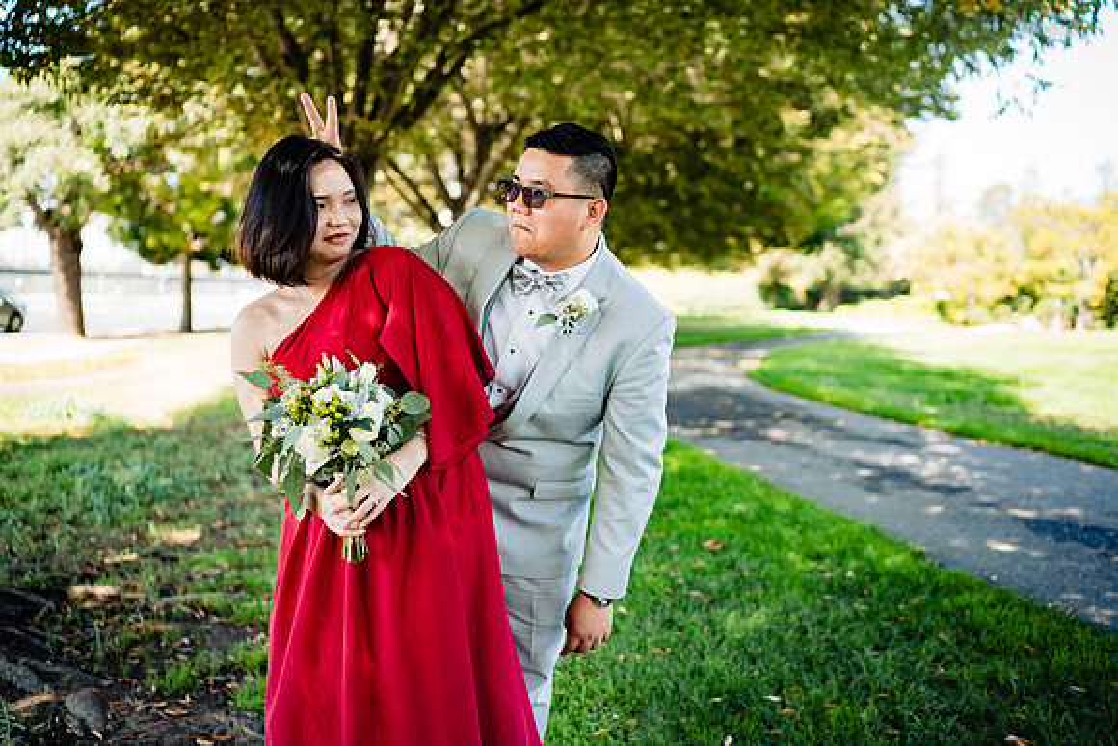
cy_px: 373
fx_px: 1087
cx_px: 559
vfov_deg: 37.9
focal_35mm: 35
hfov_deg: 54.4
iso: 100
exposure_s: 1/320
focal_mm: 35
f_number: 1.8
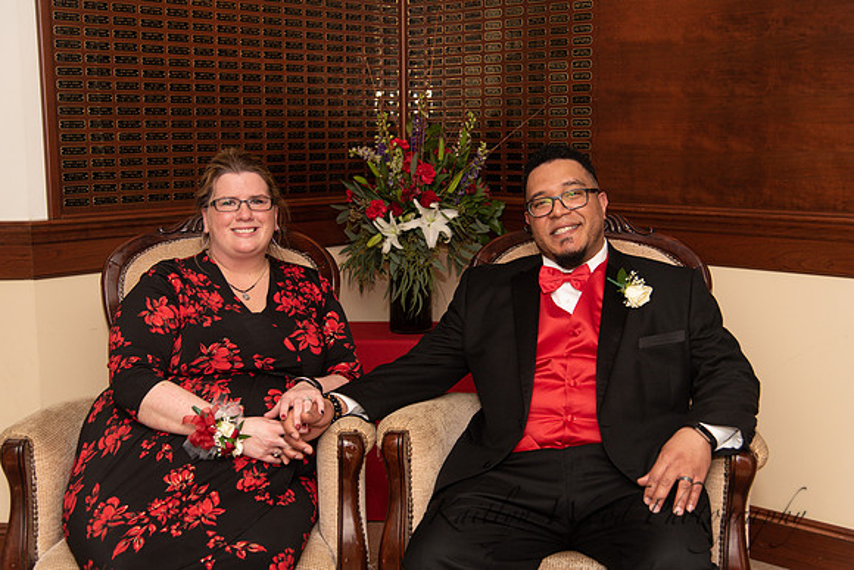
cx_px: 427
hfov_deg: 44.5
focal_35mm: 44
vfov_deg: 30.5
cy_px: 285
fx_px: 1044
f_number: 4
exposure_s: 1/200
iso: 800
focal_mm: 44
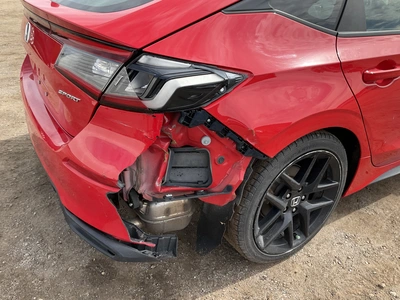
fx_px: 335
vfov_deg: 48.2
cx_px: 200
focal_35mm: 29
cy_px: 150
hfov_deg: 61.7
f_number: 1.8
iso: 25
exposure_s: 1/491
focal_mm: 3
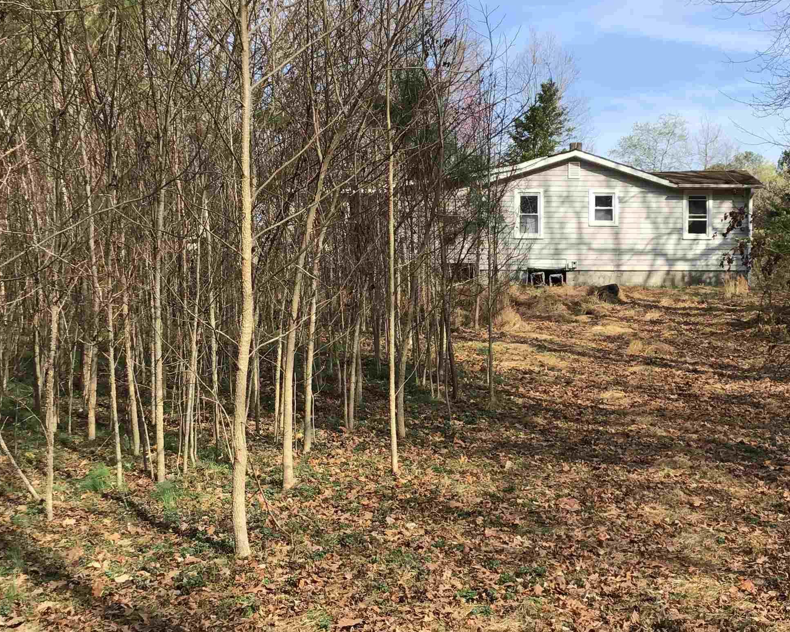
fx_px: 1122
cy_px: 338
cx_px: 503
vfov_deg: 31.4
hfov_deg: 38.5
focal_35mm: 48
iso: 25
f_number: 2.4
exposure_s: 1/668
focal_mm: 3.3
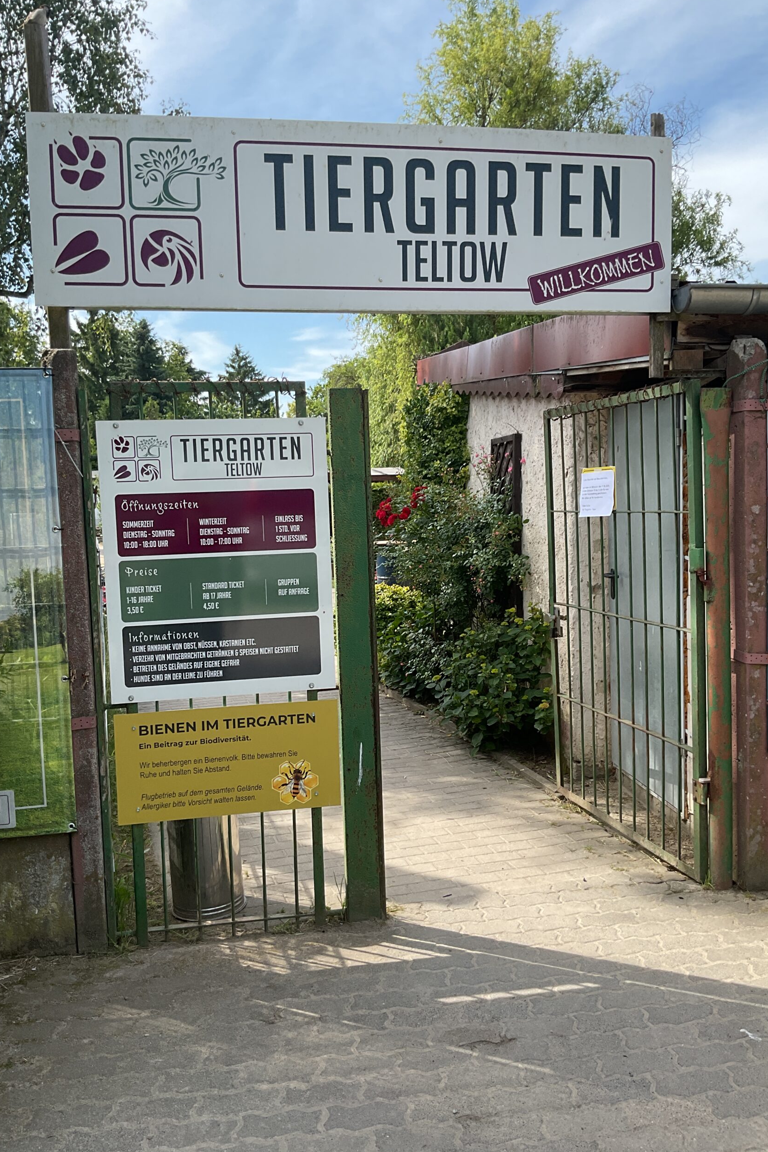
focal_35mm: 31
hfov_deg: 42.3
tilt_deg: -5.9
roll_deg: -0.7
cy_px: 564
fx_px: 992
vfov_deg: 60.3
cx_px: 387
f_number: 1.8
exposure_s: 1/635
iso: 16
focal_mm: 3
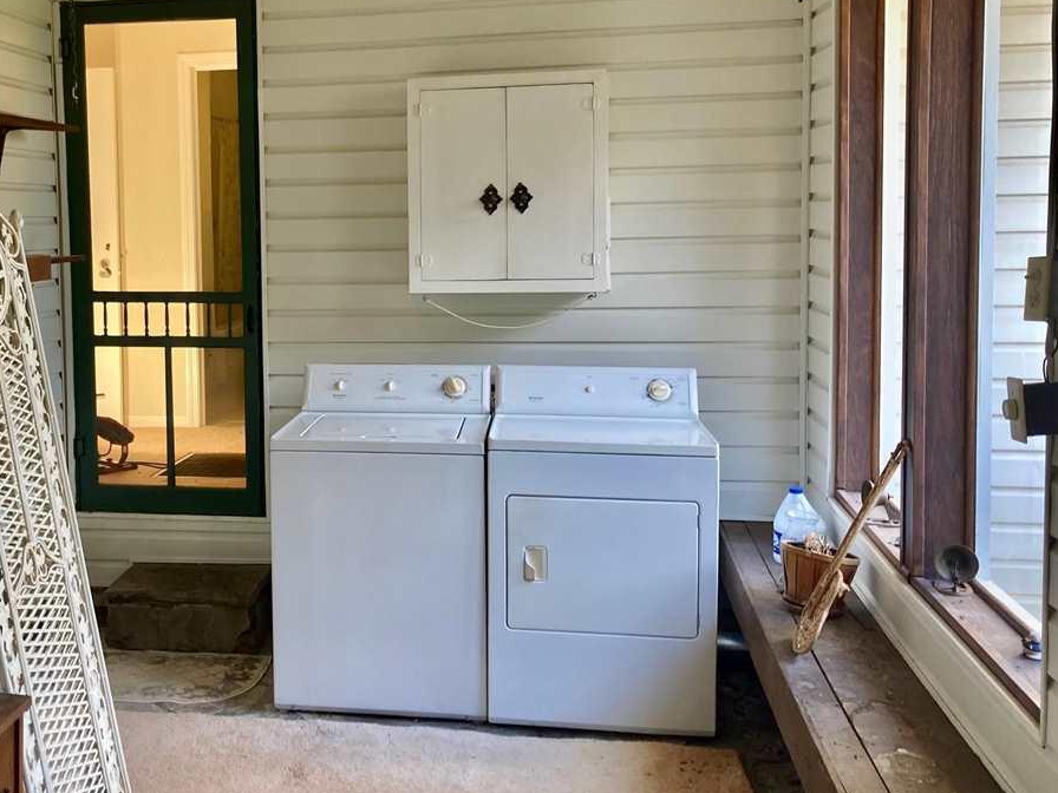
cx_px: 308
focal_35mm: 40
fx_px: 1223
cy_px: 309
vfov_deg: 35.8
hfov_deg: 45.7
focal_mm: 3.99
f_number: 1.8
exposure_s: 1/120
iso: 80
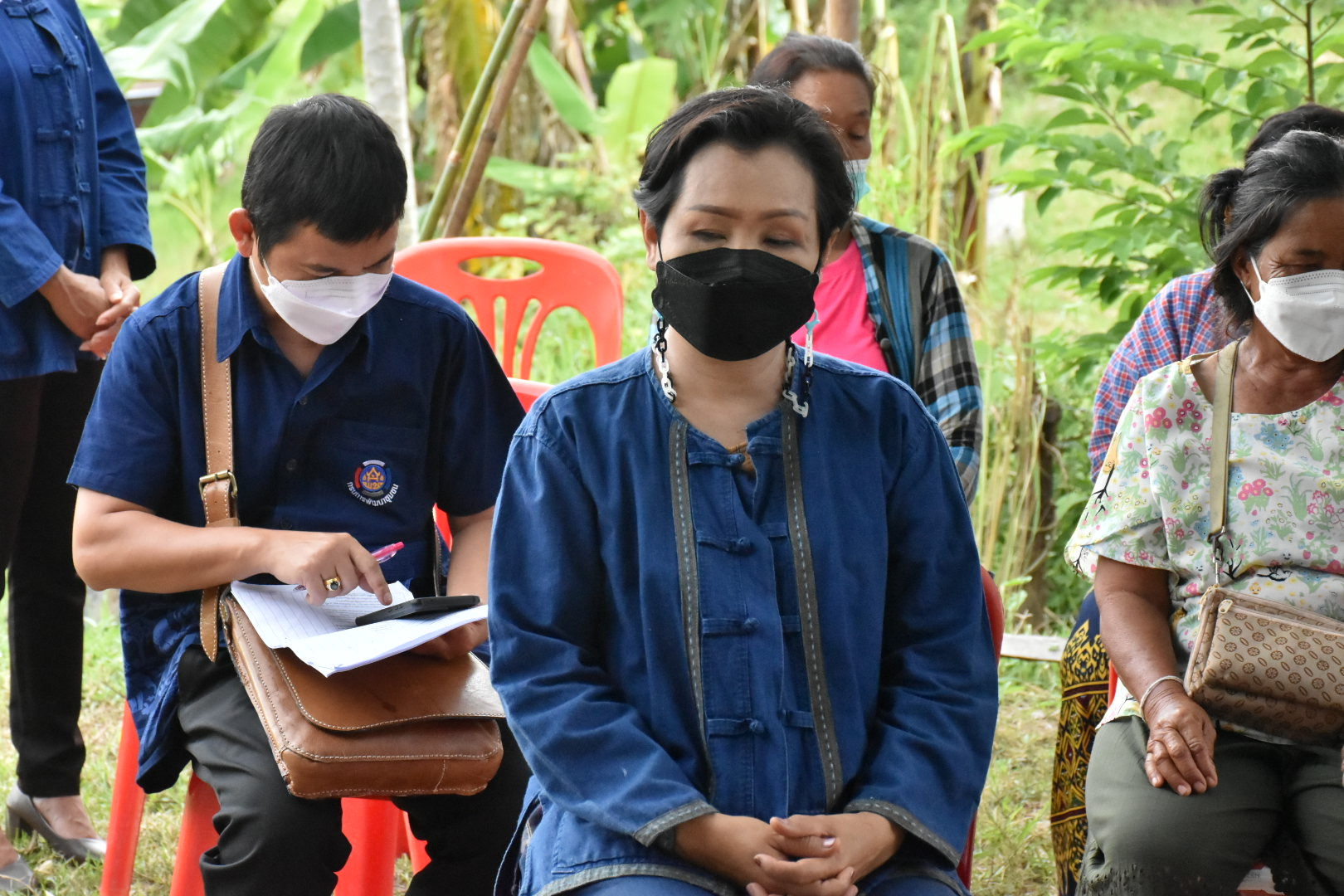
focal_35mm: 99
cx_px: 672
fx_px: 3696
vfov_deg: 13.8
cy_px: 448
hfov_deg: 20.6
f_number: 7.1
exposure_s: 1/800
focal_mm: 66
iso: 3200
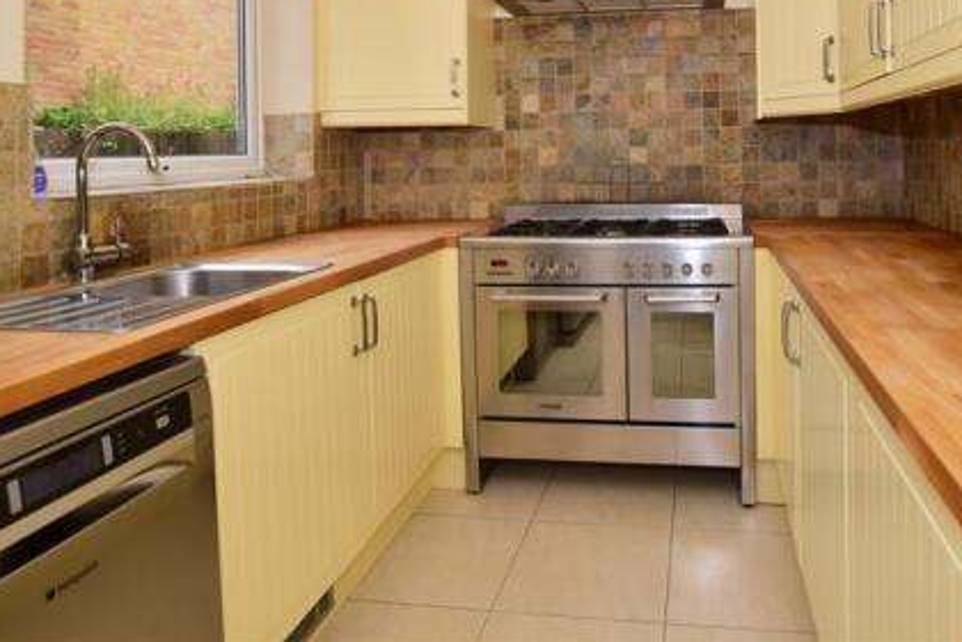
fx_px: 689
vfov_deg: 47.6
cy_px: 143
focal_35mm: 26
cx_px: 596
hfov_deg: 68.9
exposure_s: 1/25
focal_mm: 11
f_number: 7.1
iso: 200
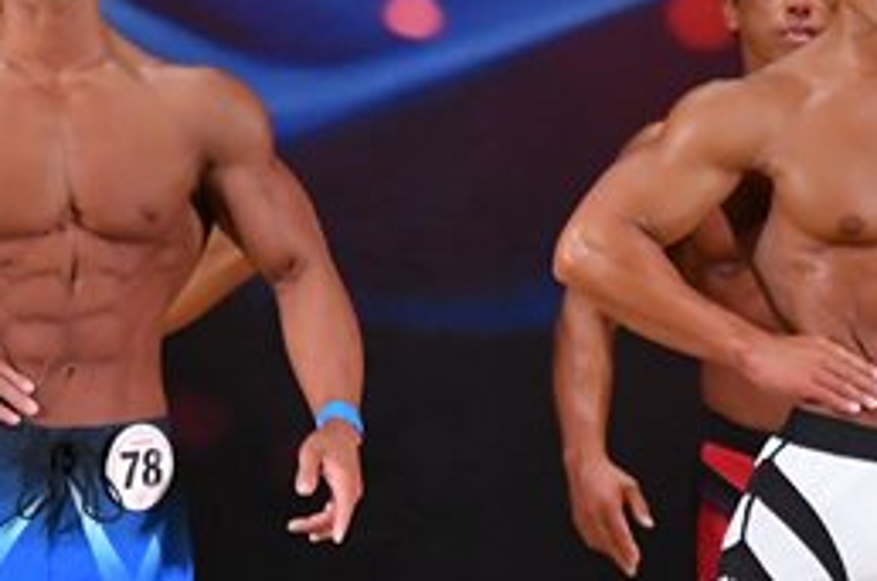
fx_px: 16462
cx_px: 1089
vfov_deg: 2.0
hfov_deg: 3.0
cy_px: 510
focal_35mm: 677
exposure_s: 1/400
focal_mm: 150
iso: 3200
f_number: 5.6
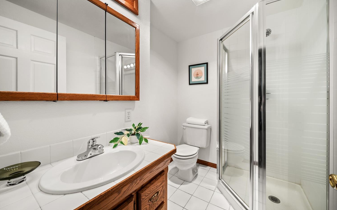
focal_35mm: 13
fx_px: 119
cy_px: 100
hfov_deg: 109.3
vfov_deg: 82.8
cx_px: 177
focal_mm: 12
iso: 400
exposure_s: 1/8
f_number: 11
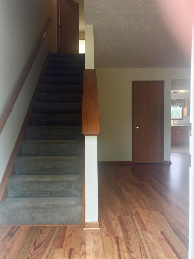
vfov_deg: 61.7
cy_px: 130
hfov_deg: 48.2
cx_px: 97
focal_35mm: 29
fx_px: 217
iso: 32
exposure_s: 1/40
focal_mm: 4.15
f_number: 2.2
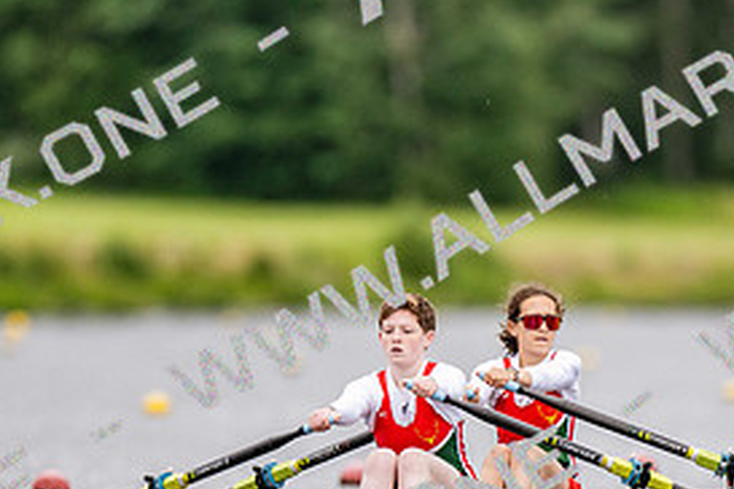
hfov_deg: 1.6
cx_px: 500
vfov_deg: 1.1
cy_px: 418
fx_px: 25973
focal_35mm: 1274
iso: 560
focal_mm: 600
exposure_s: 1/2500
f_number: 4
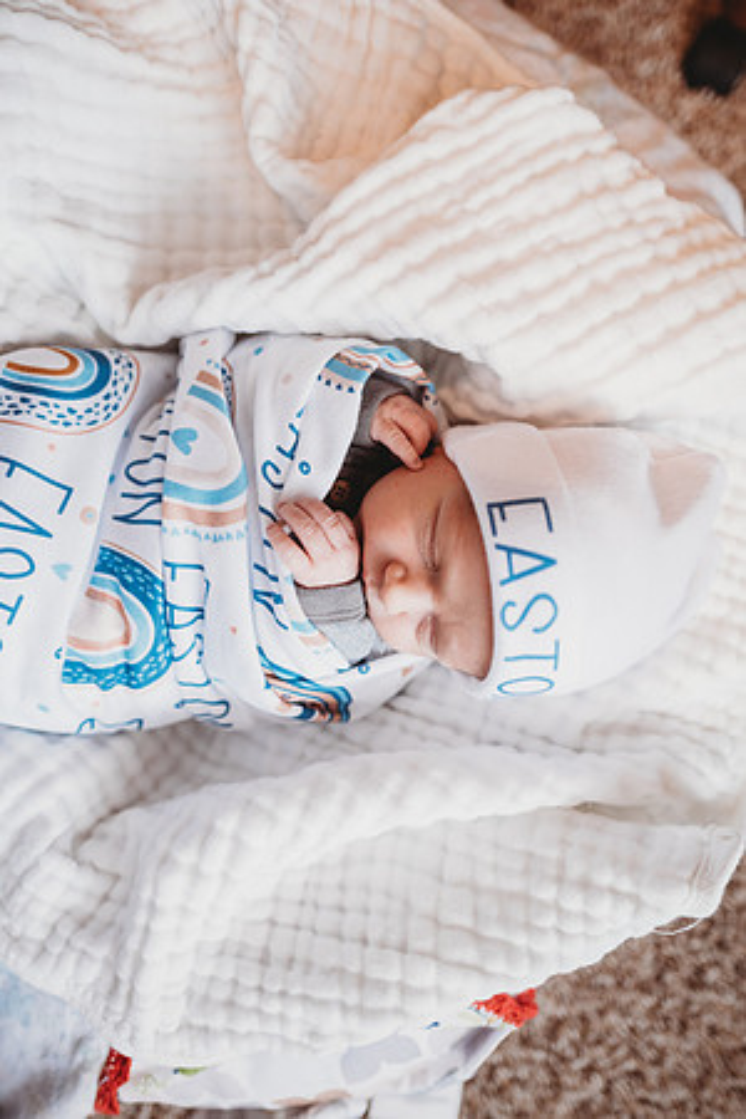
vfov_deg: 73.7
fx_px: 746
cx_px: 373
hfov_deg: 53.1
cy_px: 560
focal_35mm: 24
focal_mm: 24
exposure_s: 1/160
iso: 500
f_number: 2.2
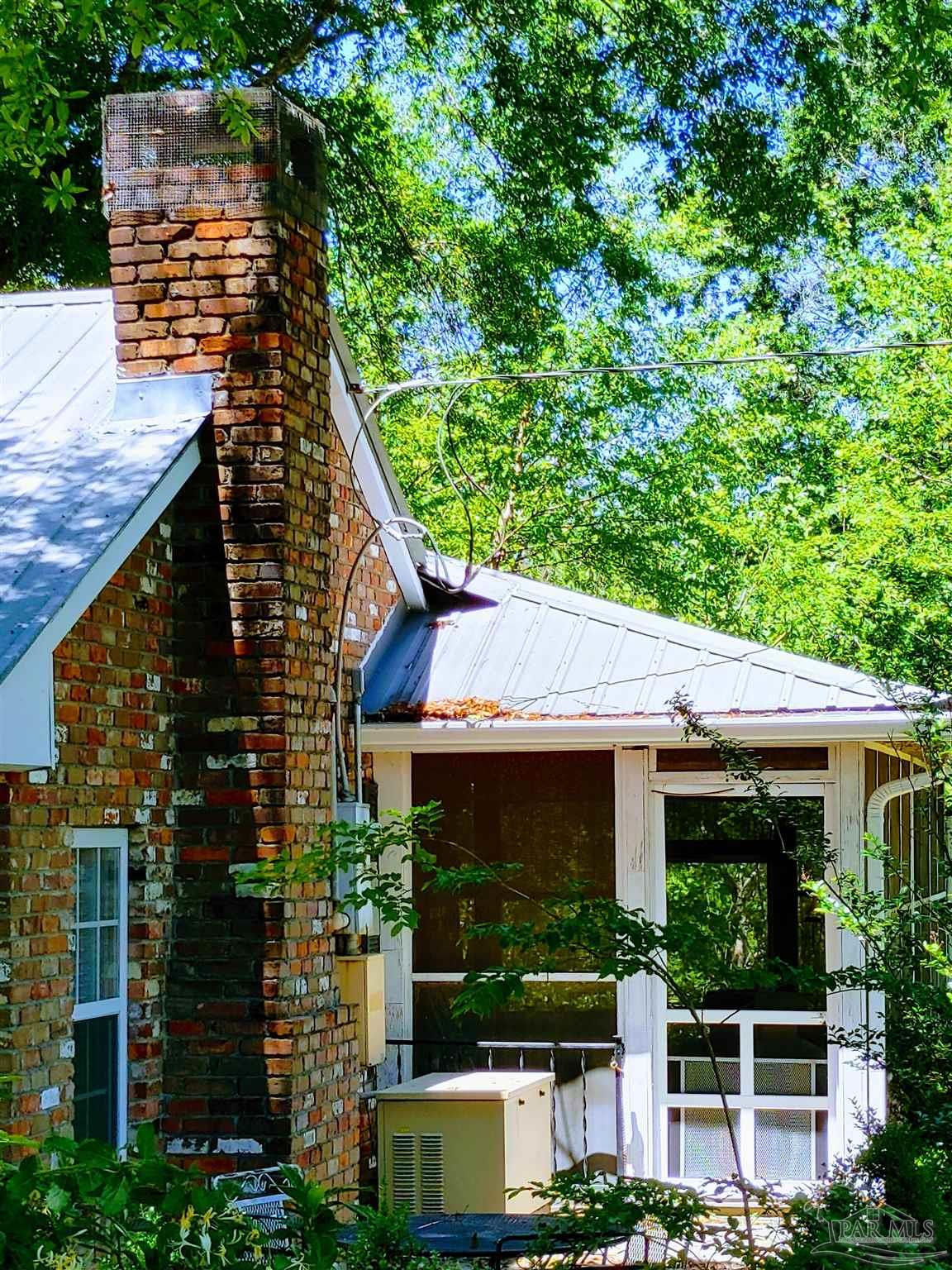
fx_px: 3410
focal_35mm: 93
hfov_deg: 15.9
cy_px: 635
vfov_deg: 21.1
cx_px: 476
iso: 50
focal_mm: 5.58
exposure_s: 1/362
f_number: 1.8
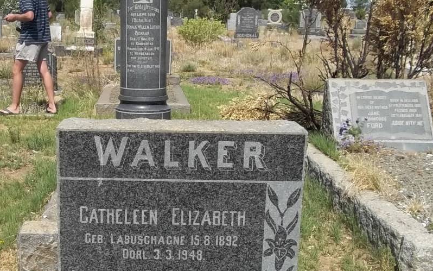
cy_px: 149
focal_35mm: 51
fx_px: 602
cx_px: 116
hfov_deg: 38.7
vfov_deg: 25.3
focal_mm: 5.7
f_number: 5.5
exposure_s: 1/500
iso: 80
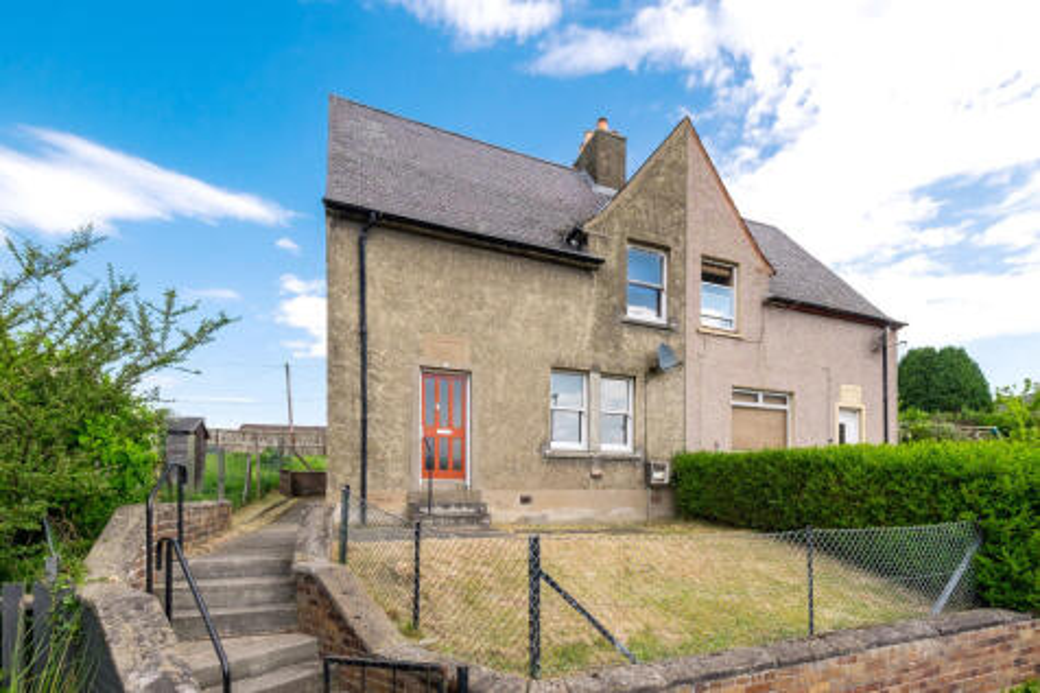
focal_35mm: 13
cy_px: 346
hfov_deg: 108.3
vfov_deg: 85.4
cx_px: 520
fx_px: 375
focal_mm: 8.6
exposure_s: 1/170
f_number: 9
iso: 200
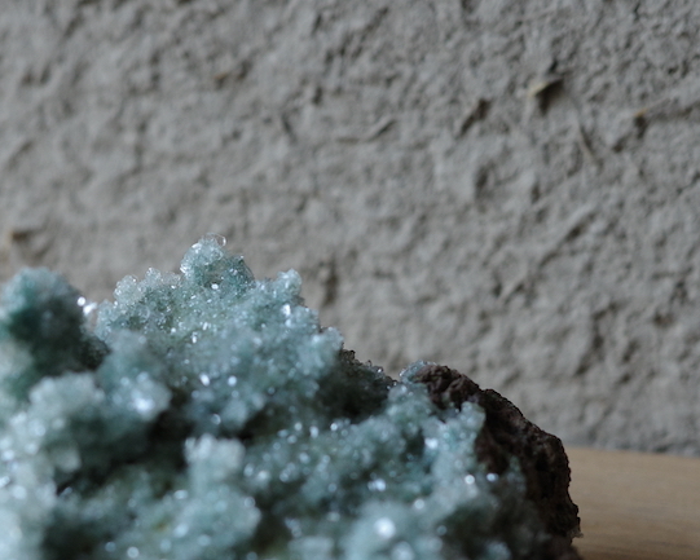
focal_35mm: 104
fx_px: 2155
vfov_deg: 14.8
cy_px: 420
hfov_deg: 18.4
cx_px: 207
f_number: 2.8
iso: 200
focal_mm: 26
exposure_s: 1/125
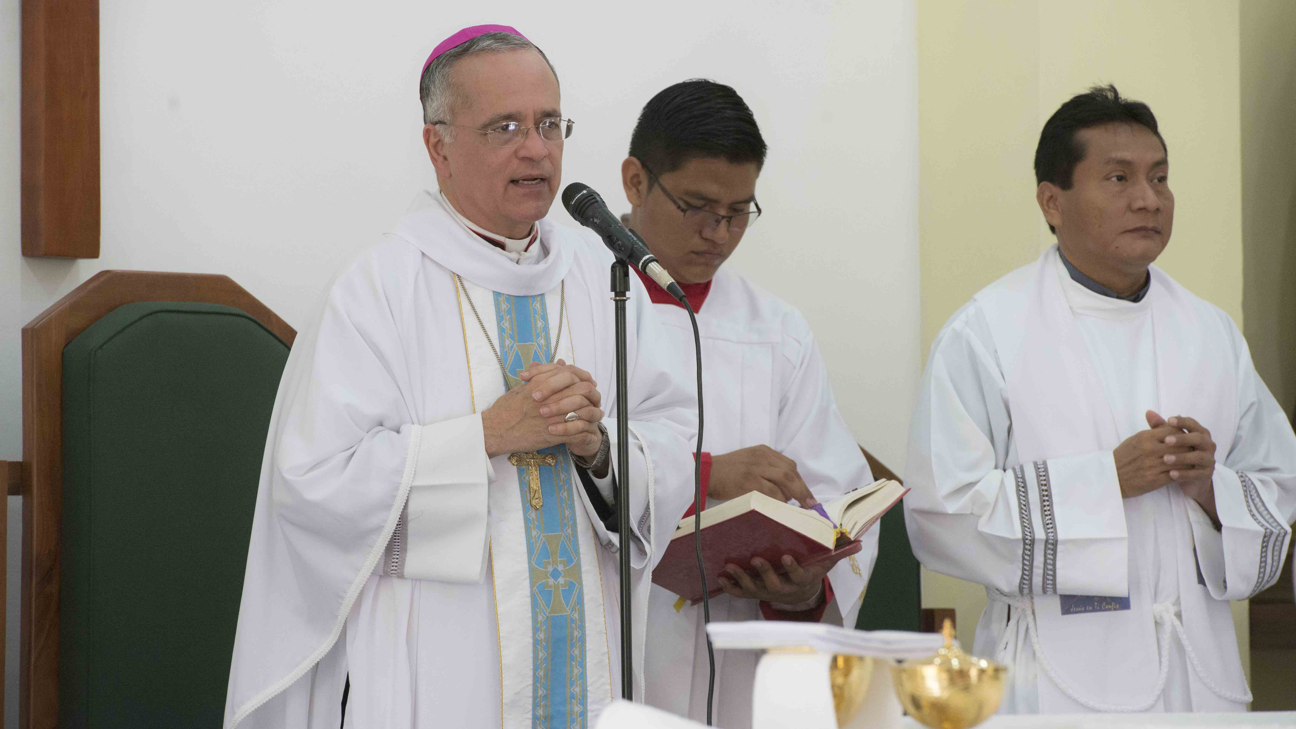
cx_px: 648
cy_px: 320
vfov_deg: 5.8
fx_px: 7216
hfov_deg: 10.3
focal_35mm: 210
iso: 3200
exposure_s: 1/125
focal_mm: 200
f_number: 7.1
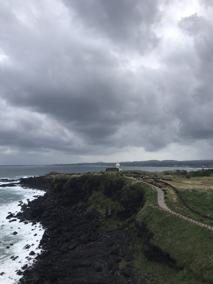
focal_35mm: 28
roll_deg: +0.1
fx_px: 230
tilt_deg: +6.7
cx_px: 106
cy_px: 142
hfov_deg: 49.7
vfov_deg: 63.4
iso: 20
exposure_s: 1/3546
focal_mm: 3.99
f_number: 1.8
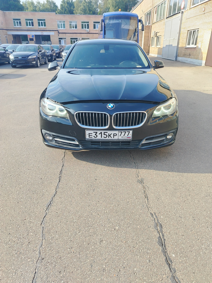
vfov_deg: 71.6
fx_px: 196
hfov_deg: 56.8
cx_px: 106
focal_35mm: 24
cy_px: 142
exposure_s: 1/284
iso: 100
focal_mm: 5.25
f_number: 1.75
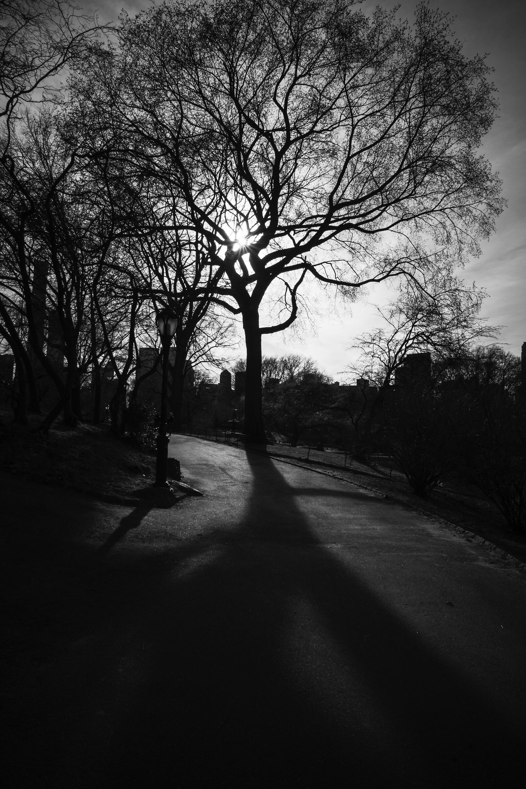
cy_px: 394
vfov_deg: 81.2
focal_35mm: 21
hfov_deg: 59.5
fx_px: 460
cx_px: 263
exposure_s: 1/250
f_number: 2
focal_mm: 21
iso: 100
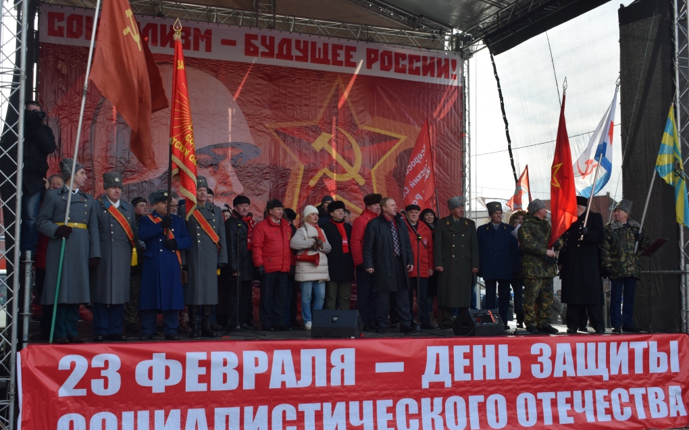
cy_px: 229
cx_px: 344
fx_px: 807
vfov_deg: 29.8
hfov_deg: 46.2
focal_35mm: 43
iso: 200
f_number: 8
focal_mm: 28
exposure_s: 1/250
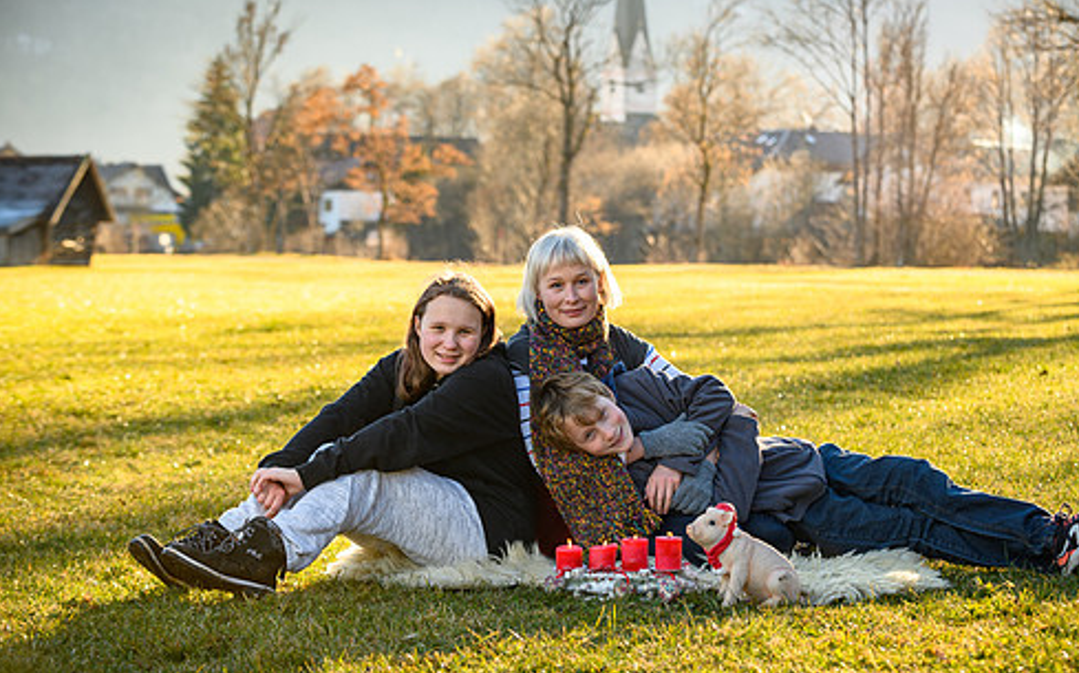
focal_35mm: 104
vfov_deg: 12.6
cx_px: 622
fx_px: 3056
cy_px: 346
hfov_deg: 20.0
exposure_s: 1/125
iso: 100
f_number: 5.6
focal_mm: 86
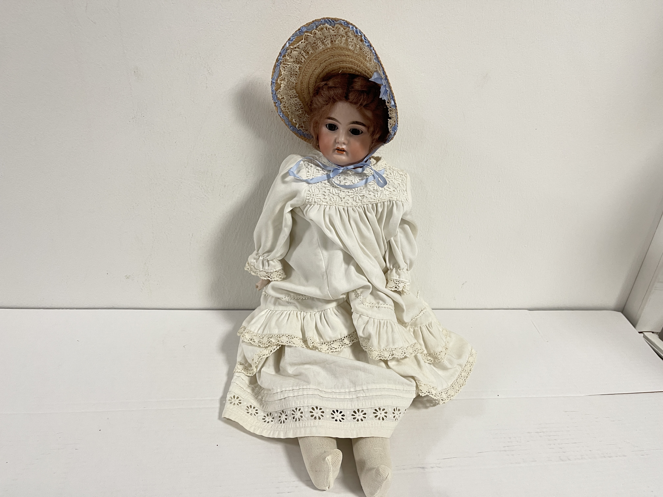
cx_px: 332
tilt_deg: -25.8
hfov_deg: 69.4
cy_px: 248
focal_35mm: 25
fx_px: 479
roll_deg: -6.7
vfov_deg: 54.9
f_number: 1.6
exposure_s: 1/50
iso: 80
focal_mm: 5.1
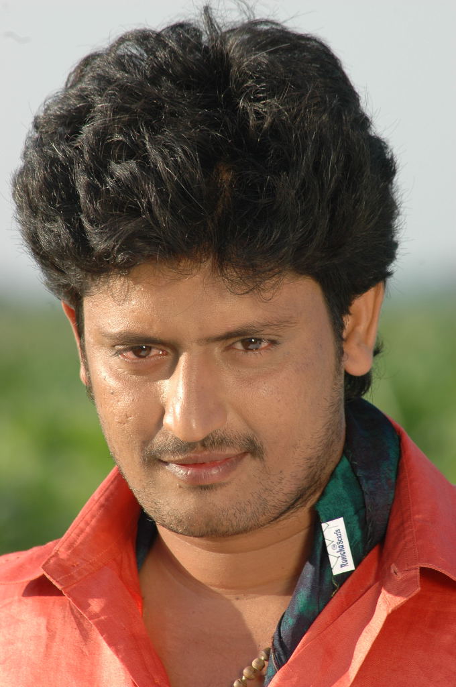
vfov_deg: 5.1
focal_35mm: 405
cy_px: 344
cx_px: 228
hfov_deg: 3.4
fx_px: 7715
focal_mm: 270
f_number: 8
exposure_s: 1/320
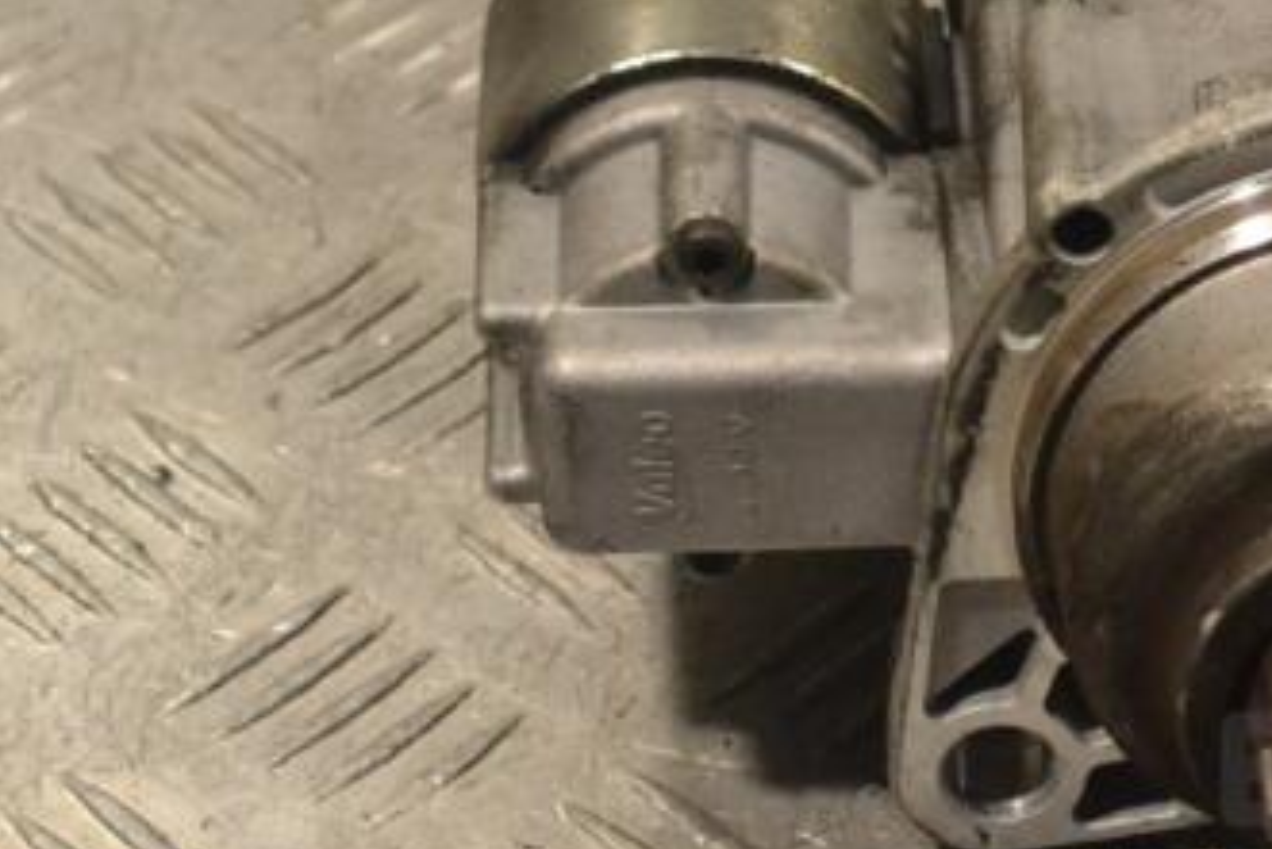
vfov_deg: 10.1
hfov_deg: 14.9
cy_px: 257
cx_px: 1149
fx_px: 4807
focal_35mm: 136
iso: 3200
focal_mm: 50
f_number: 10
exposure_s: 1/400
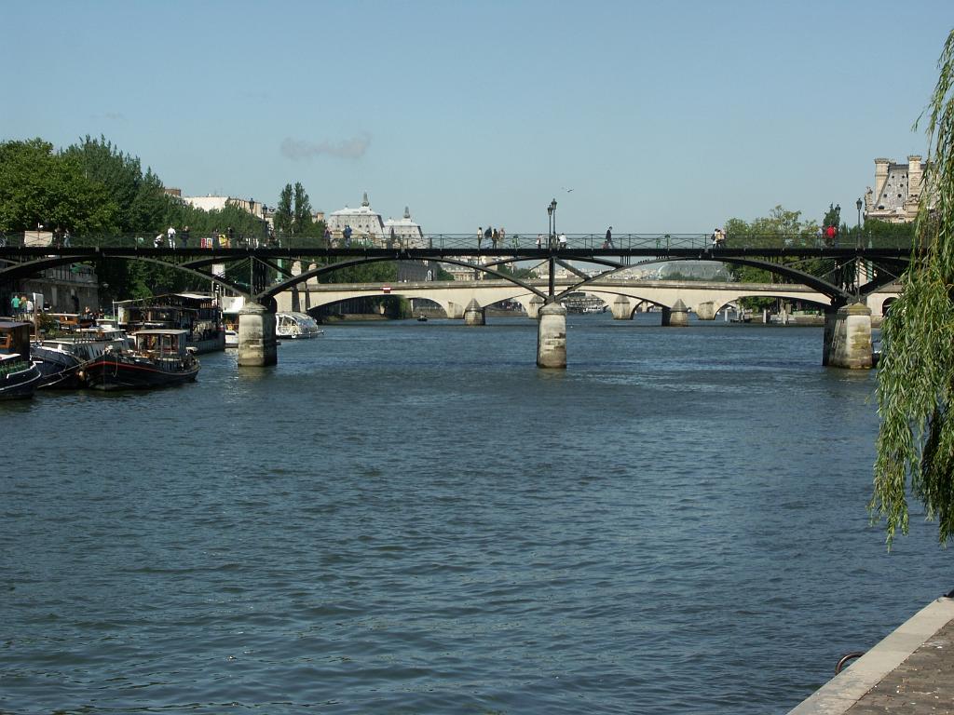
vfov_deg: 17.4
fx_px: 2343
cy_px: 358
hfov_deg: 23.0
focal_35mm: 85
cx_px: 477
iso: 64
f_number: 8
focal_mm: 21.67
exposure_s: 1/400
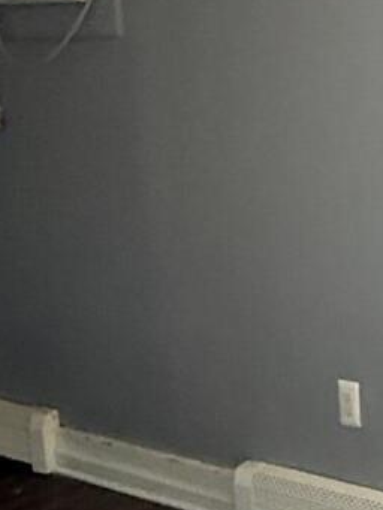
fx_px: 1209
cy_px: 377
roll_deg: +0.6
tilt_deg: -16.5
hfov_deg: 17.3
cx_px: 440
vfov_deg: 23.6
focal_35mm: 82
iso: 800
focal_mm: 2.22
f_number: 2.2
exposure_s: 1/60
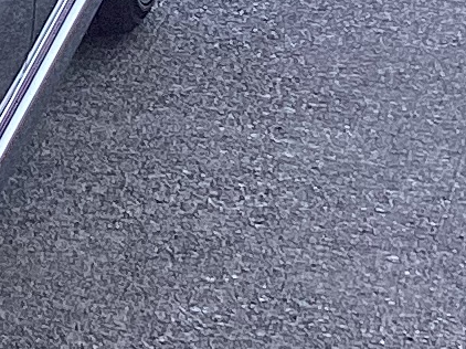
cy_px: -286
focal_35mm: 240
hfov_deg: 7.7
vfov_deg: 6.1
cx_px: -658
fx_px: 3229
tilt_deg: -11.9
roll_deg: +1.2
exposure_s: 1/351
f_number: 2.4
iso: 25
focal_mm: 3.3
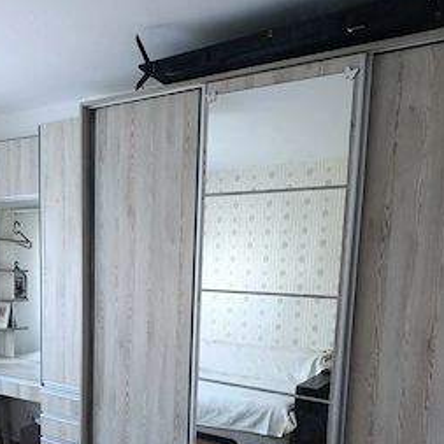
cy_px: 332
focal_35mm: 32
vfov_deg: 49.1
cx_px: 184
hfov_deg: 50.9
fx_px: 464
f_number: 1.65
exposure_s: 1/33.3
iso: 1181
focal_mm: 6.11
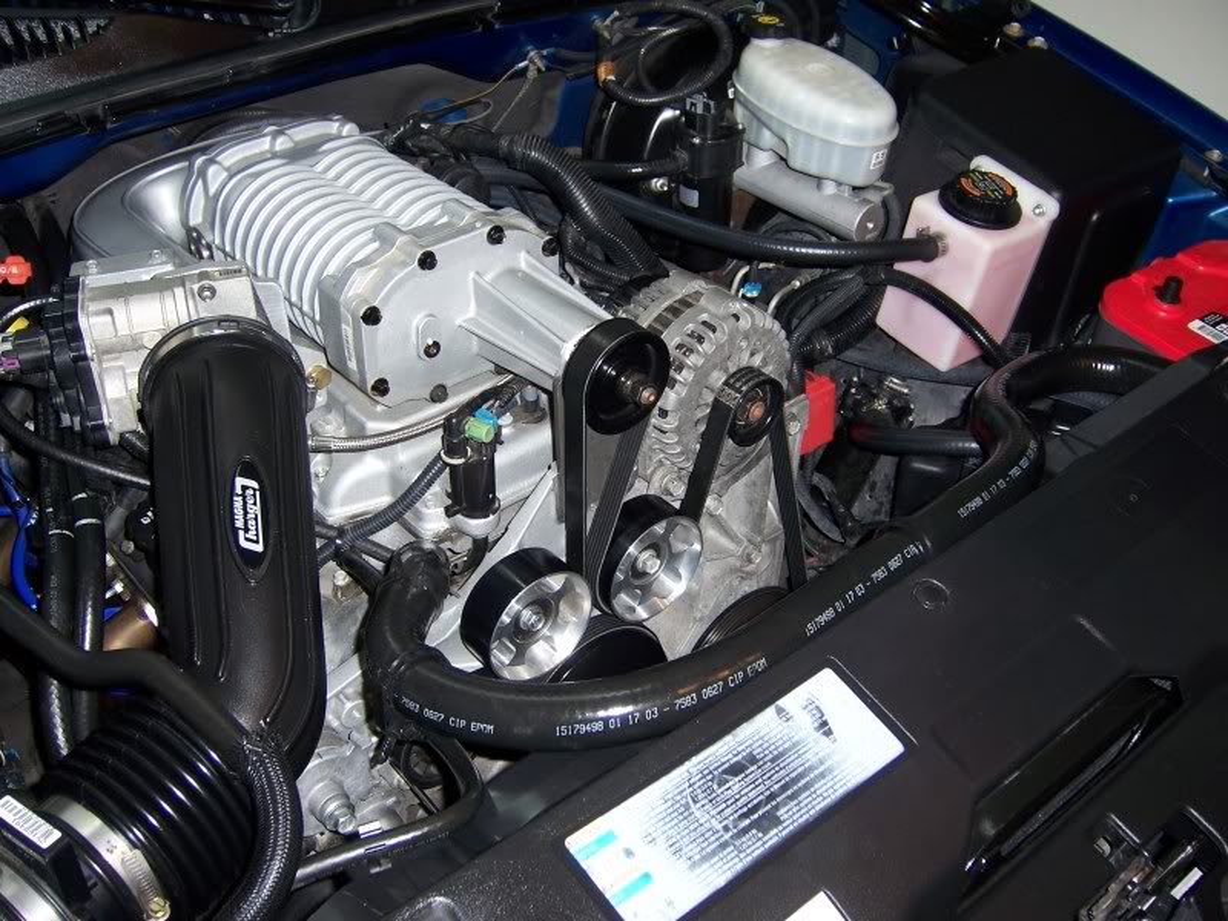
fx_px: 1277
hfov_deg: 51.4
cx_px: 614
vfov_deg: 39.7
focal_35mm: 36
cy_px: 460
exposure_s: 1/60
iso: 80
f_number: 2.8
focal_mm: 6.2
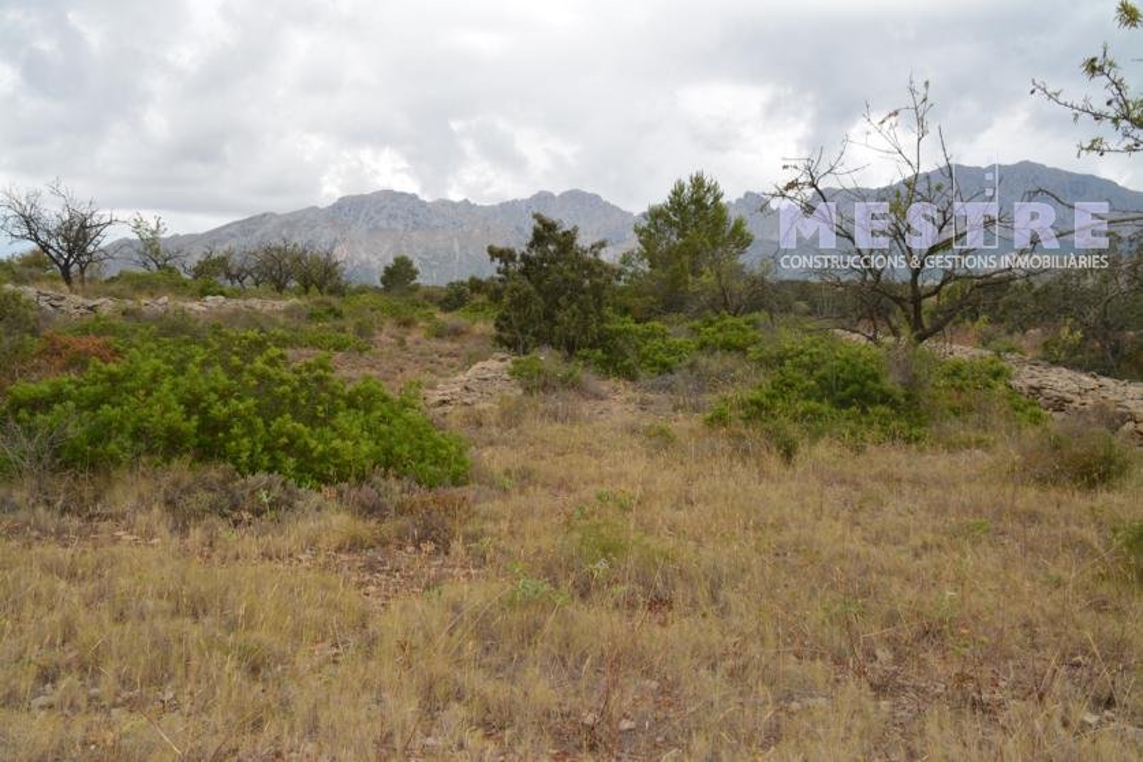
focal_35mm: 38
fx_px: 1191
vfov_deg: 35.5
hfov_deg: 51.3
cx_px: 572
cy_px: 381
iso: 100
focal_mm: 25
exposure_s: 1/200
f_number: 9
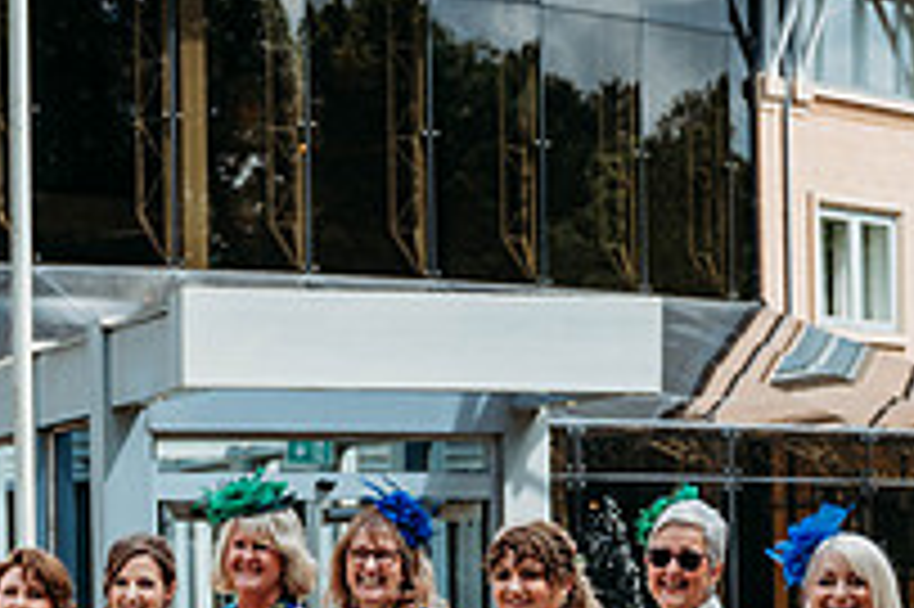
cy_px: 640
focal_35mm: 134
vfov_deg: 10.1
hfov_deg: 15.1
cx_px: 9
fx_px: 3399
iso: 100
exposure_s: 1/1250
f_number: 3.2
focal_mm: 47
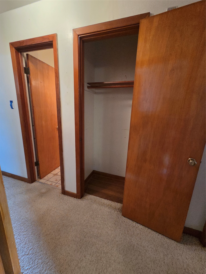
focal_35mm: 13
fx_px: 103
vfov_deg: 106.2
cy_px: 137
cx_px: 103
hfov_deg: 89.9
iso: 1000
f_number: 2.2
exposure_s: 1/60
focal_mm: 2.2
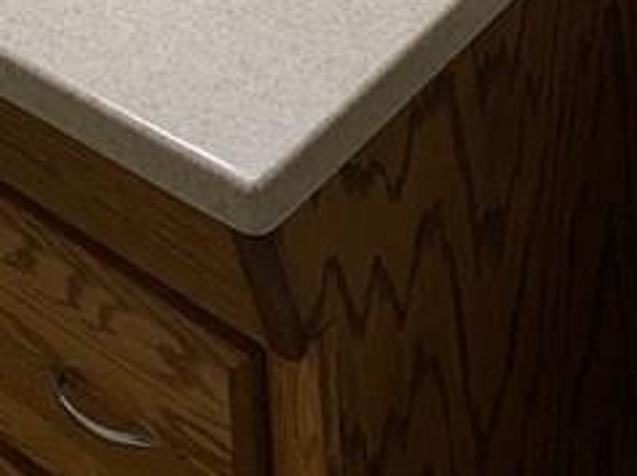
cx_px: 128
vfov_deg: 11.4
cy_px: -695
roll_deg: +5.2
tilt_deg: -15.3
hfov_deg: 18.6
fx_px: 1930
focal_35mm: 105
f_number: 1.8
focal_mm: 4.25
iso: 64
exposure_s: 1/60
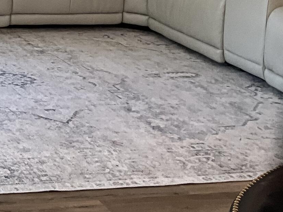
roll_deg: -1.2
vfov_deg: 13.5
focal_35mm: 106
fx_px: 867
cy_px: -65
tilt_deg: -8.0
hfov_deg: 16.5
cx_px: -168
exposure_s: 1/60
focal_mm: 3
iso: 40
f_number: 1.8
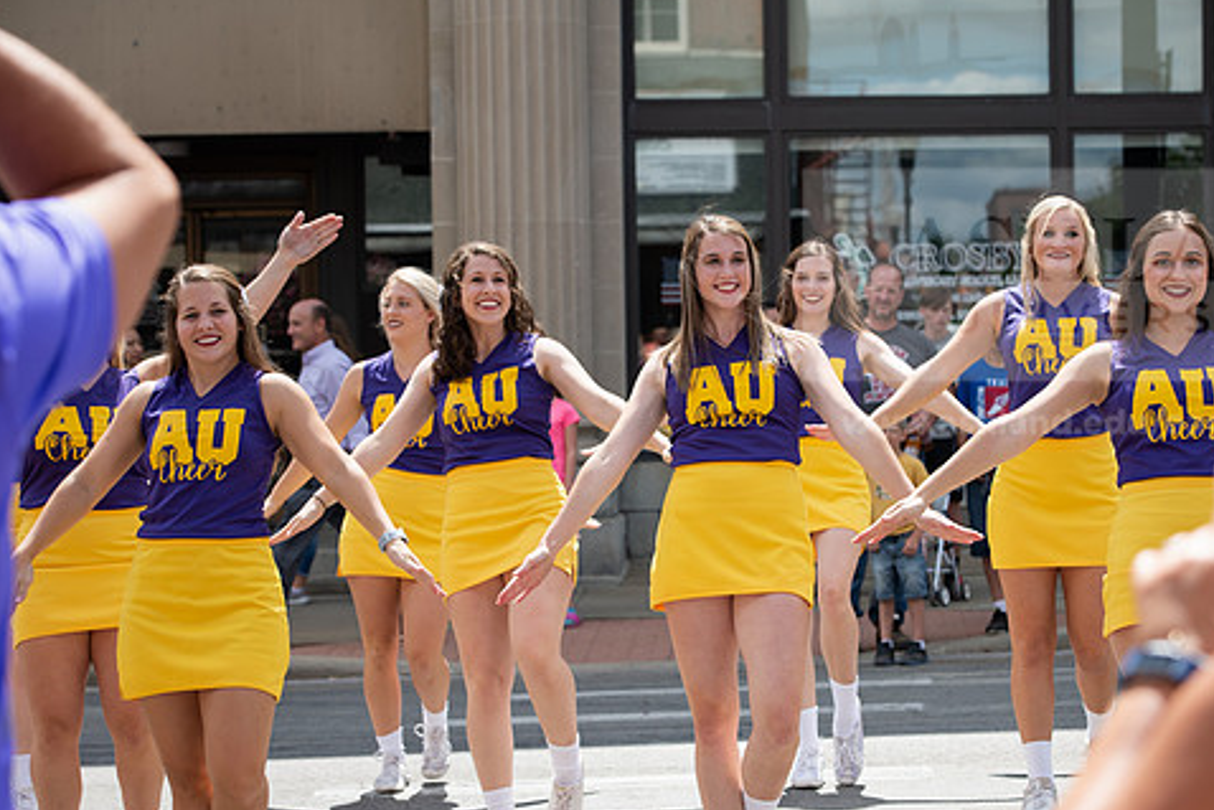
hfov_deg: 21.0
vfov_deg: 14.1
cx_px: 726
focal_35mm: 97
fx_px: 3272
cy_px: 476
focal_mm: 80
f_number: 5.6
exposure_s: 1/640
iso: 200
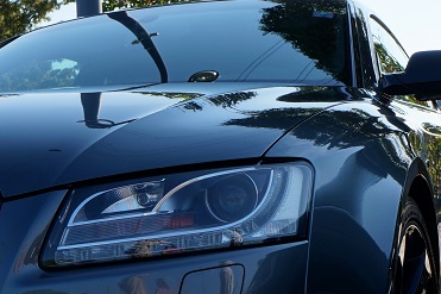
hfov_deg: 24.5
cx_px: 32
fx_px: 980
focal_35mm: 80
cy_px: 245
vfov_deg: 16.9
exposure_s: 1/160
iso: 100
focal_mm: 22
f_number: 8
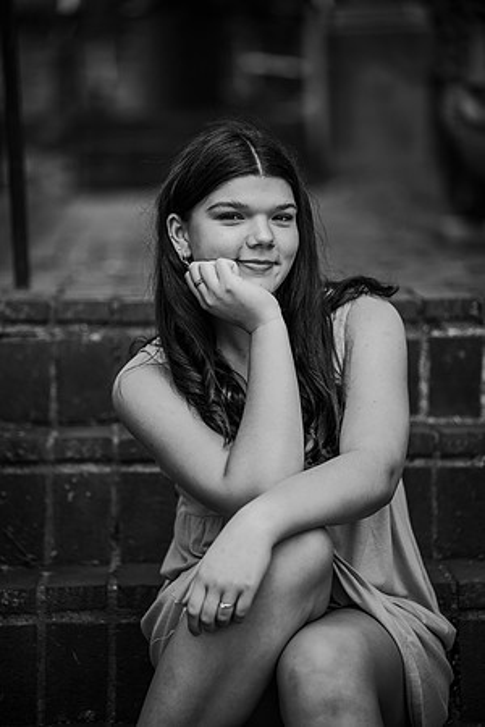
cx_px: 242
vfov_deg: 13.2
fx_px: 3132
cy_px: 364
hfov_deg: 8.9
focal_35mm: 155
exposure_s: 1/320
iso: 200
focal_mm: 155
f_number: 2.8
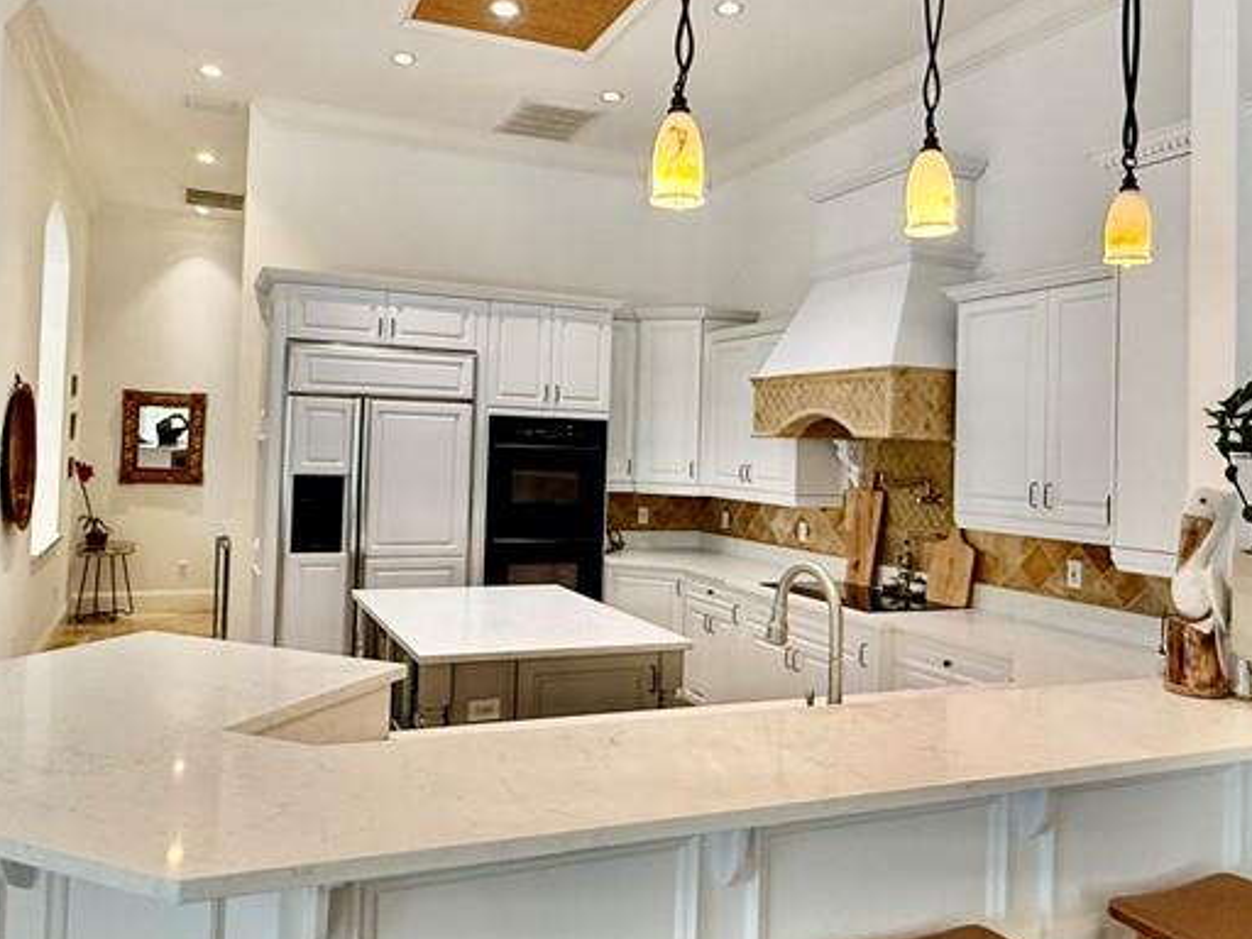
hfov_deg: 63.4
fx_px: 1013
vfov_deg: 49.7
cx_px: 614
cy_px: 421
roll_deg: -1.3
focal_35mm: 28
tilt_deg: +2.1
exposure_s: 1/120
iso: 320
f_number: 2.2
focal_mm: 2.22
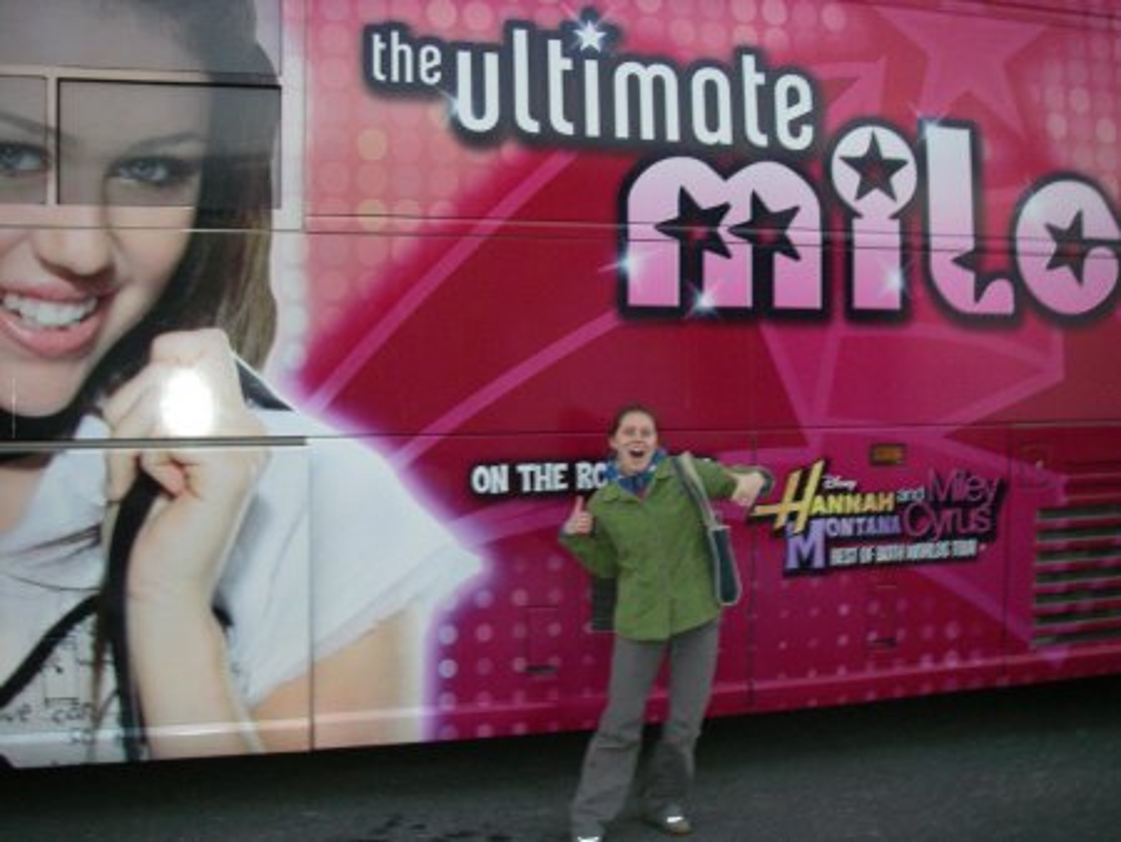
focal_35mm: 38
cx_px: 560
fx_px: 1231
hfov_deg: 49.0
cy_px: 421
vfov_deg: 37.8
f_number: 3.3
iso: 400
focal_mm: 6.3
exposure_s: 1/50
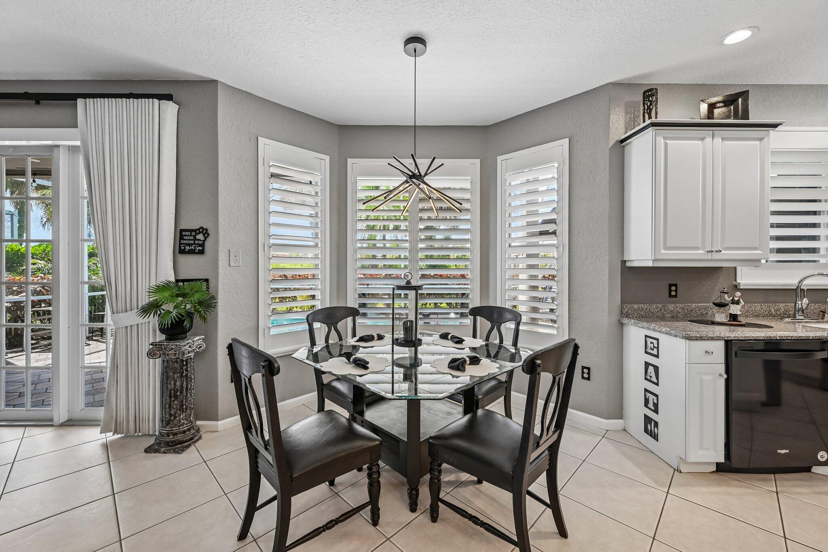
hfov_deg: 104.3
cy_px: 276
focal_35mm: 14
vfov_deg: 81.2
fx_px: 322
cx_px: 414
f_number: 8
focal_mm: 14
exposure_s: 1/320
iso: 2500
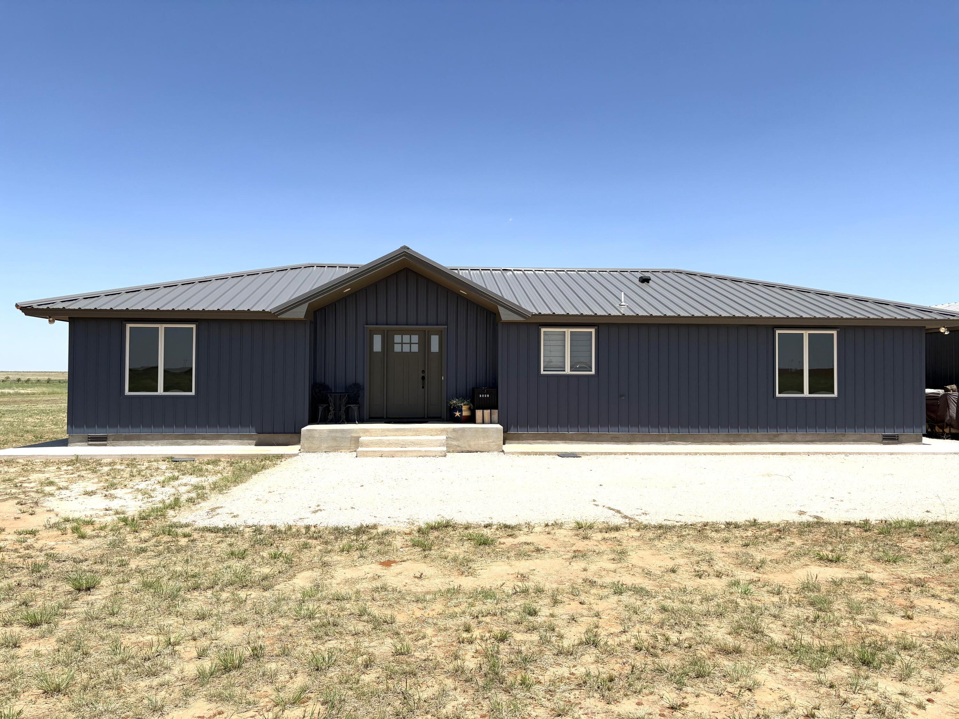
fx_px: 720
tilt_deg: +1.2
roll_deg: +0.2
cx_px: 480
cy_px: 360
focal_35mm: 26
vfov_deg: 53.1
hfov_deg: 67.3
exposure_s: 1/5348
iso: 50
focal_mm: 5.96
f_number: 1.6
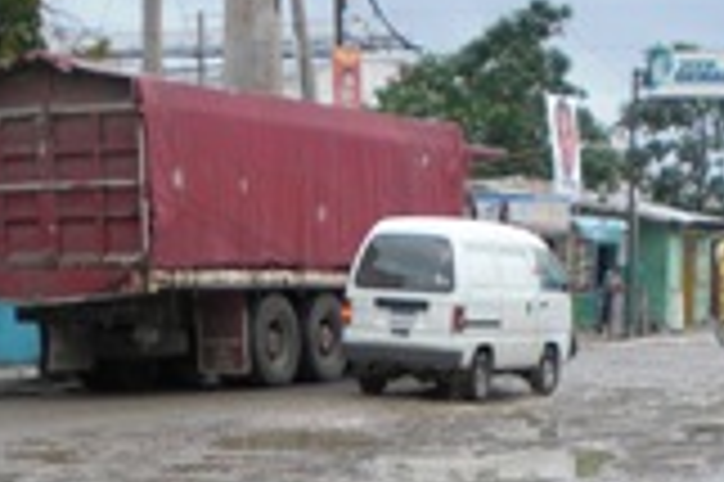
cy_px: 689
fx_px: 2210
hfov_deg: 18.6
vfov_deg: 11.9
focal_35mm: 110
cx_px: 450
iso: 64
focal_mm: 6.3
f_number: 3.1
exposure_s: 1/200
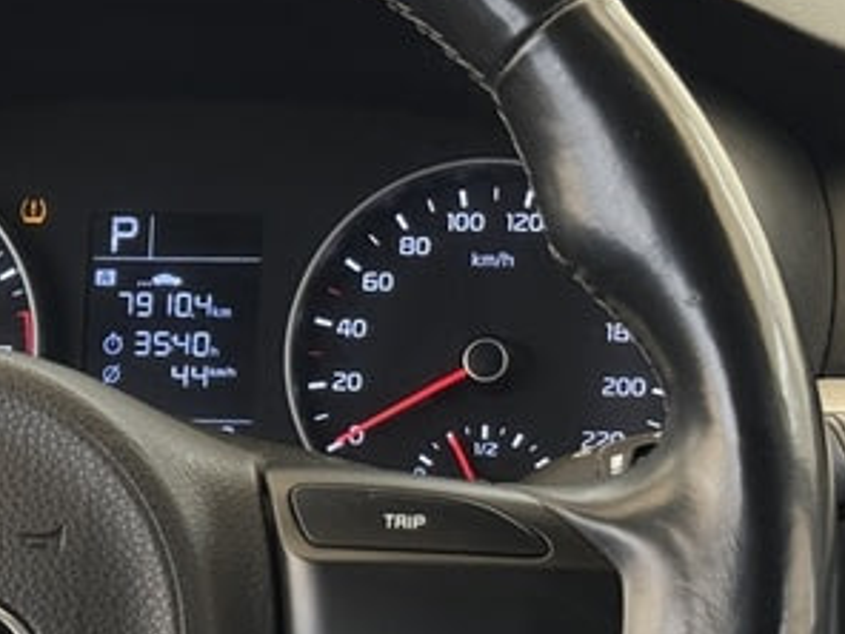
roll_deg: -0.1
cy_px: 601
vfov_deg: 10.1
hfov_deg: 13.3
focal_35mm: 146
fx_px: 3564
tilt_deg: -15.9
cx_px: -29
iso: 64
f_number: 1.78
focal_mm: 6.76
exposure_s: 1/156
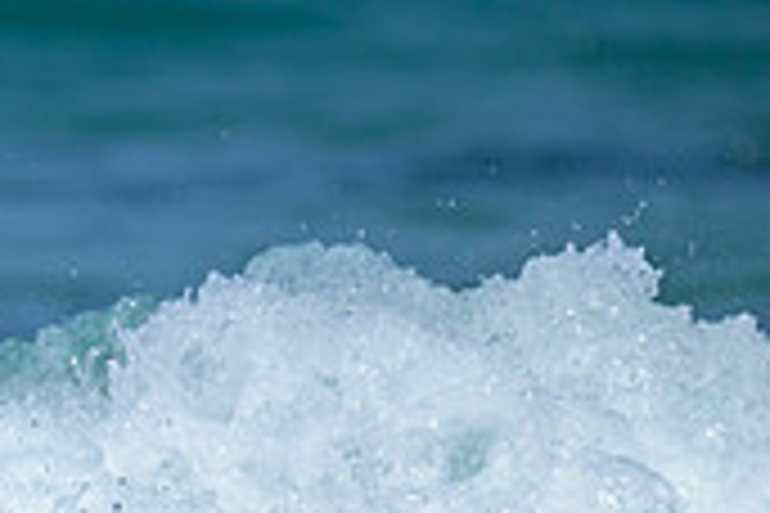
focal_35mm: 3149
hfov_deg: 0.7
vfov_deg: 0.4
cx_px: -609
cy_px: 895
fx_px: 67348
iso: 280
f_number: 6.3
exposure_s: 1/2500
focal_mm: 800
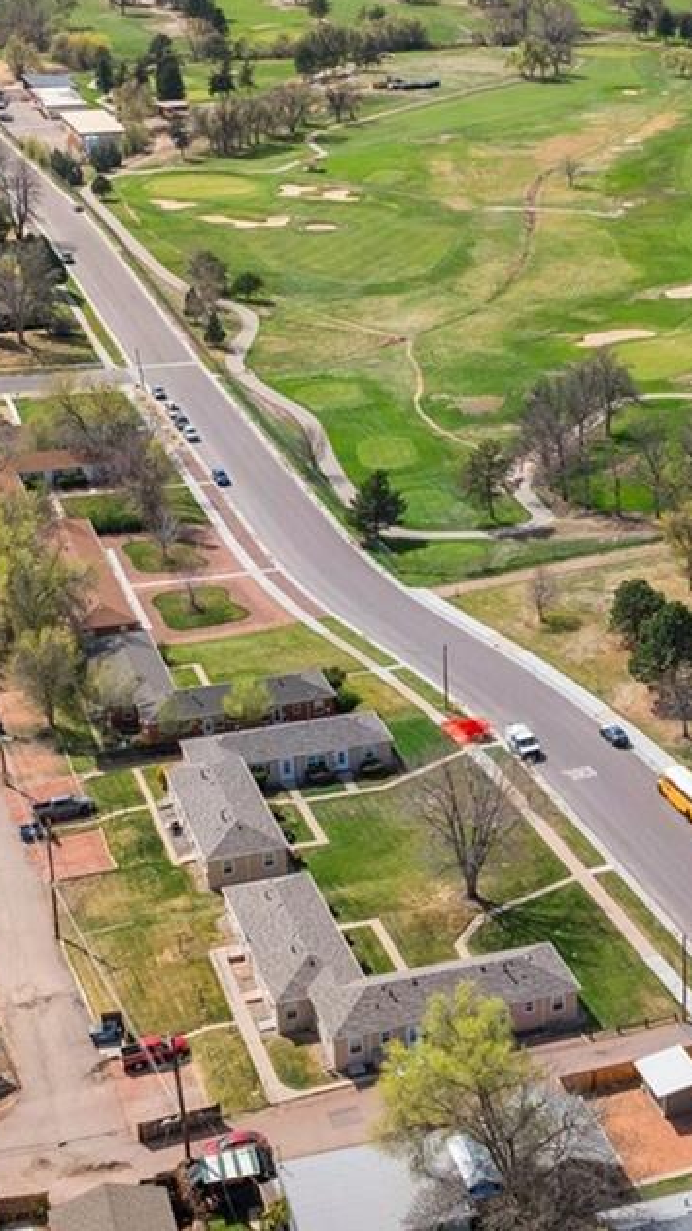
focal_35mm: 66
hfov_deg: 18.0
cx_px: 628
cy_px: 530
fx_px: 2153
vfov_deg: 31.8
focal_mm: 12.29
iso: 140
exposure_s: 1/1600
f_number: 2.8
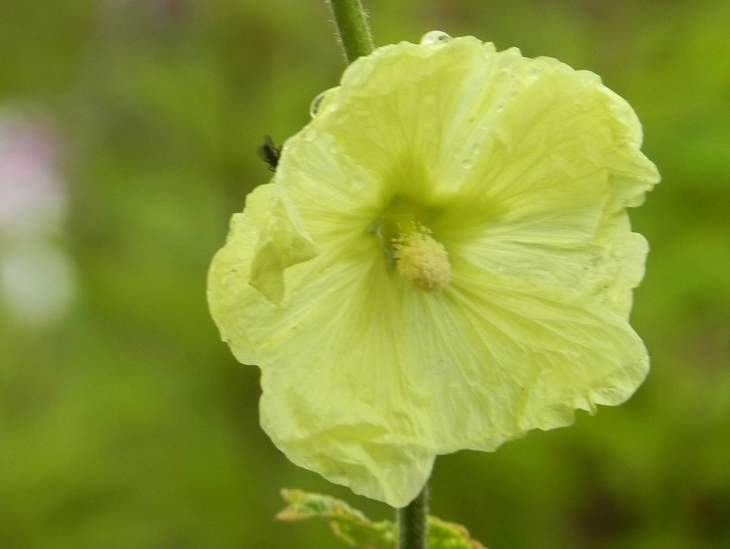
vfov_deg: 3.5
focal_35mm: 425
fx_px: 8968
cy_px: 274
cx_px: 365
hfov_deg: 4.7
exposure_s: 1/60
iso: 160
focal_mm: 75.7
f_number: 5
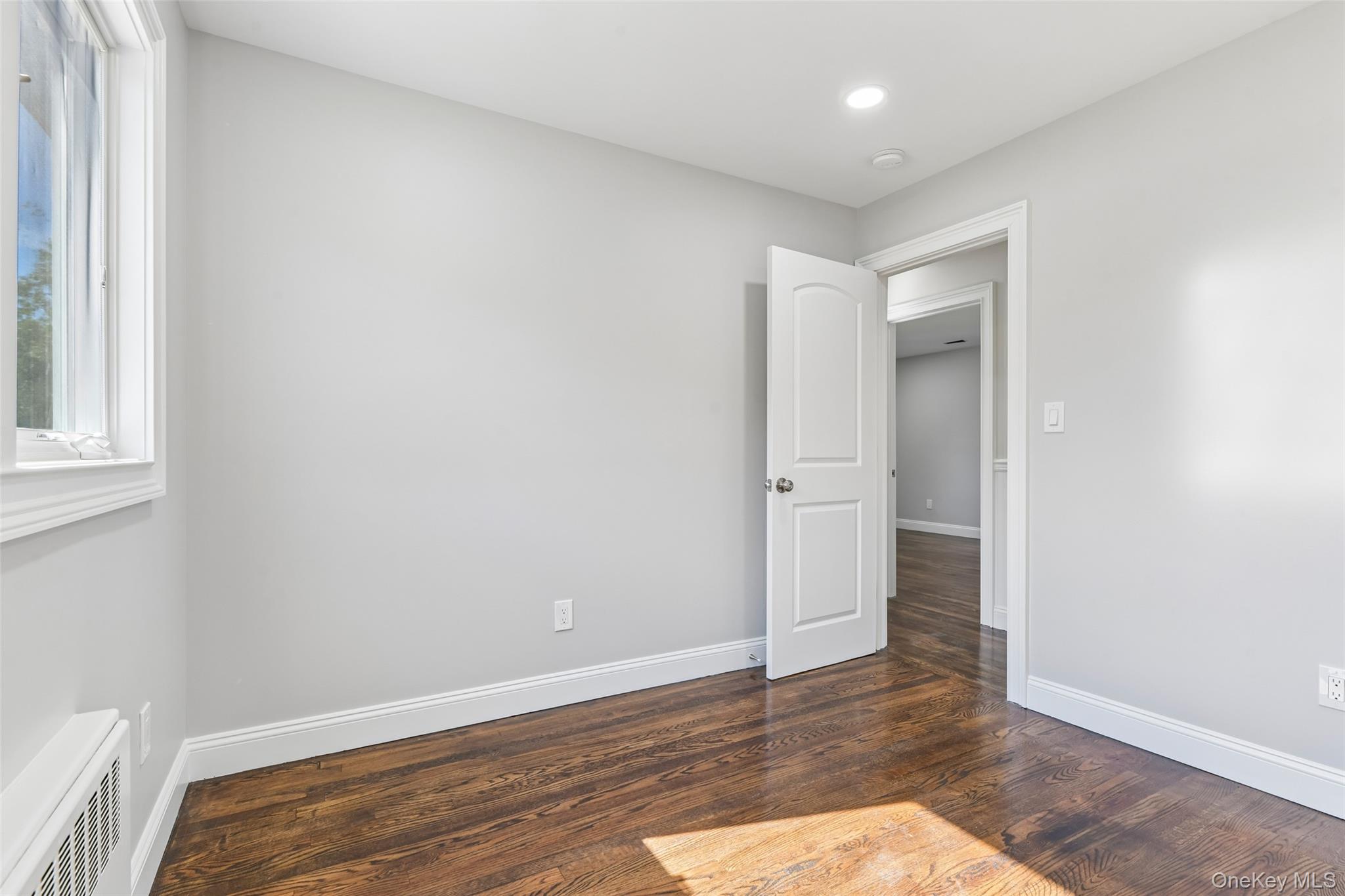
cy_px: 448
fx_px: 635
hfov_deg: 93.3
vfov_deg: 70.4
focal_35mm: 17
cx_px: 672
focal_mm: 17
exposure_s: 1/15
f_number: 9
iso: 200
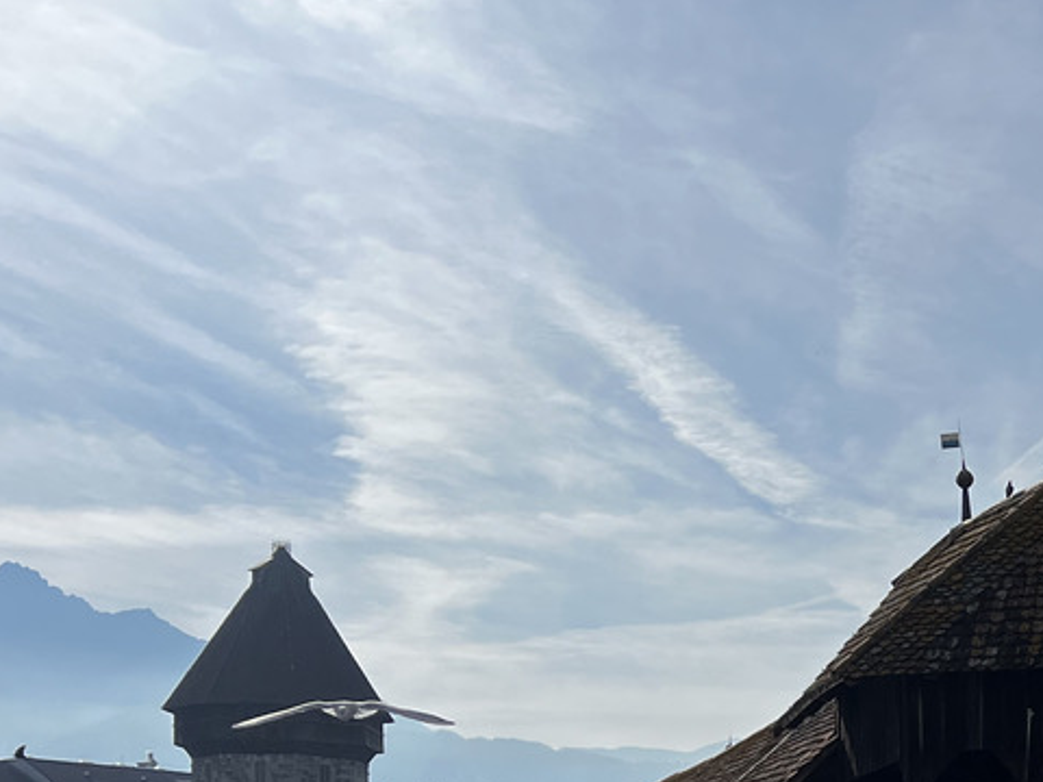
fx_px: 1958
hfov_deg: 27.7
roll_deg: +1.3
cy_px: 901
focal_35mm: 65
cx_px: 1091
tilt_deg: +1.7
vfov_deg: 21.2
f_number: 1.5
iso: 50
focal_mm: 5.7
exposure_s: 1/8696
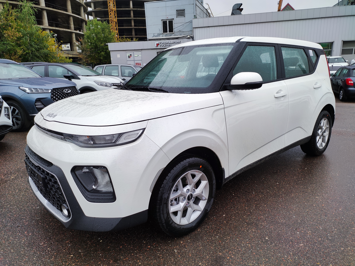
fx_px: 174
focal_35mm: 17
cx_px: 178
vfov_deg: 74.6
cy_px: 133
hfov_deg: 91.1
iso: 50
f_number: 1.79
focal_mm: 4.74
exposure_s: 1/114
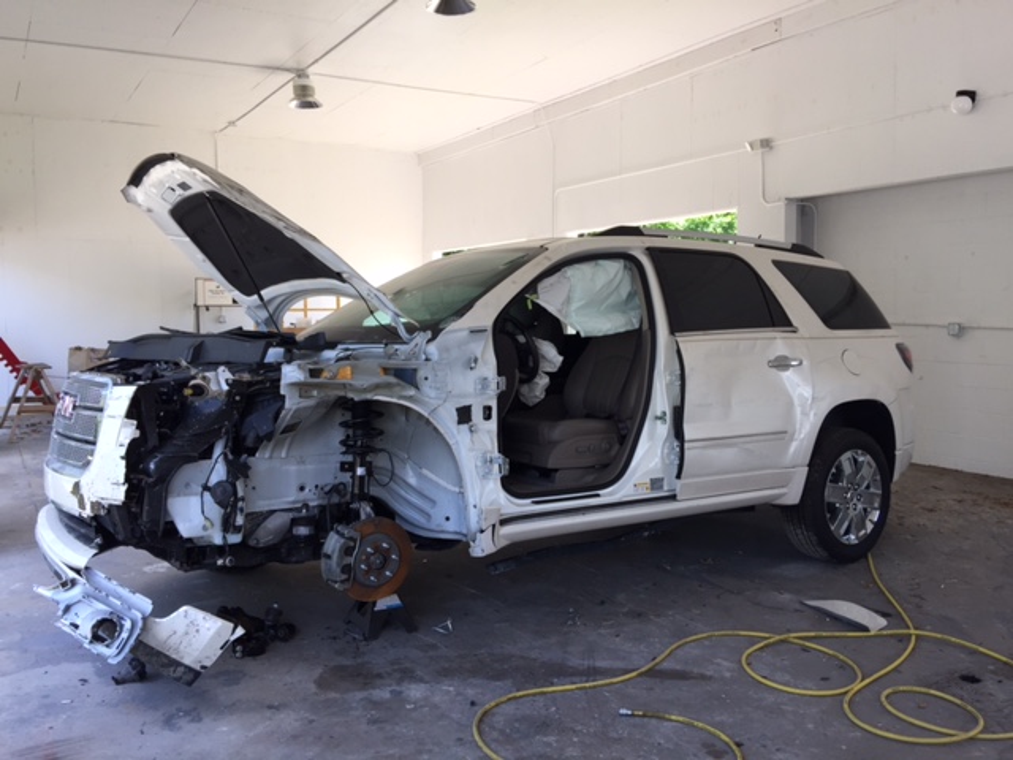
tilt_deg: -4.2
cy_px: 380
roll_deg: -0.3
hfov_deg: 61.7
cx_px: 506
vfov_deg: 48.2
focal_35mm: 29
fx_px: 849
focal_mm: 4.15
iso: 32
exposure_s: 1/120
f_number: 2.2
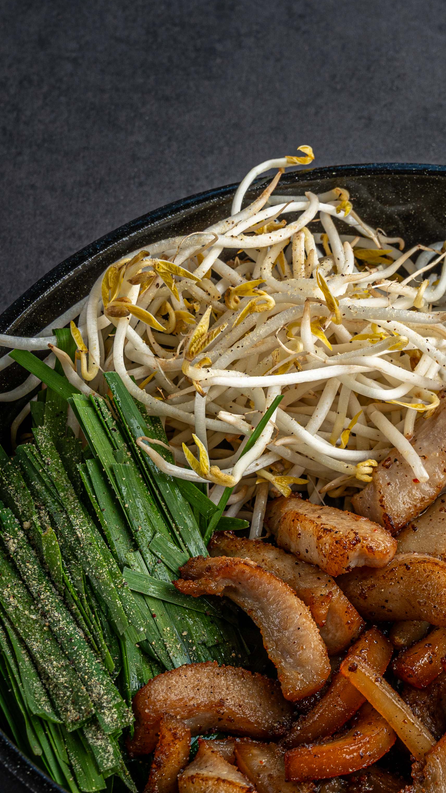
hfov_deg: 14.6
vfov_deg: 25.7
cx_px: 404
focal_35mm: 82
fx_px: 1724
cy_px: 560
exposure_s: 1/100
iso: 100
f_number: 10
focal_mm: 34
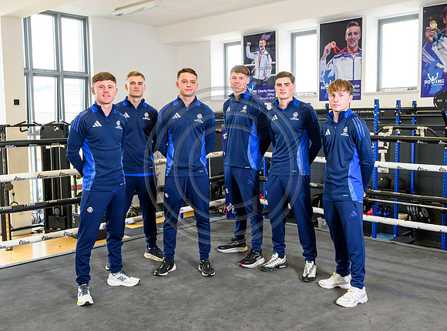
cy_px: 163
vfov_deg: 37.8
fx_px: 483
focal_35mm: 38
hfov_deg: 49.6
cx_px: 237
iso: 800
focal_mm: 29.5
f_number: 5.6
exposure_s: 1/125
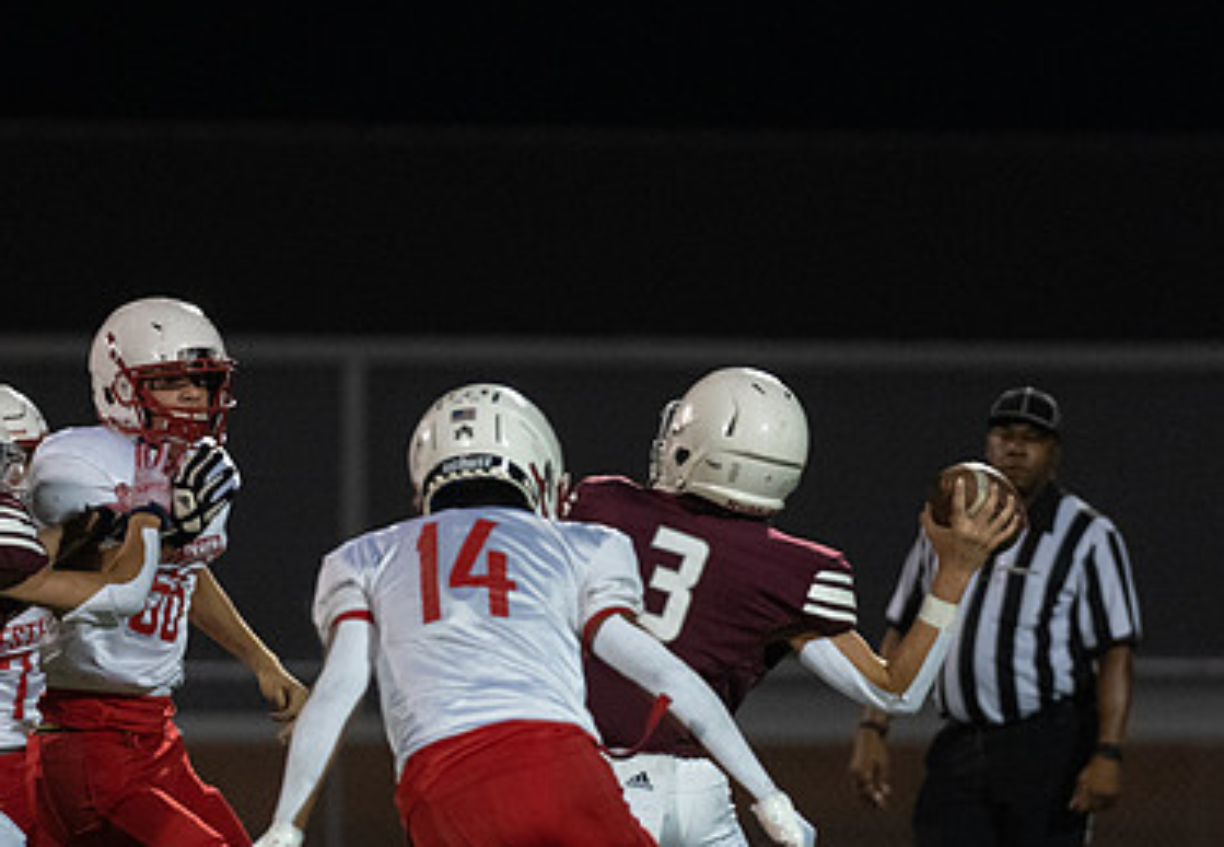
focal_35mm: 468
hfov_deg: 4.4
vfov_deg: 3.0
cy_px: 637
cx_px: 724
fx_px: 16097
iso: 5000
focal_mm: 200
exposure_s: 1/1000
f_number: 2.8
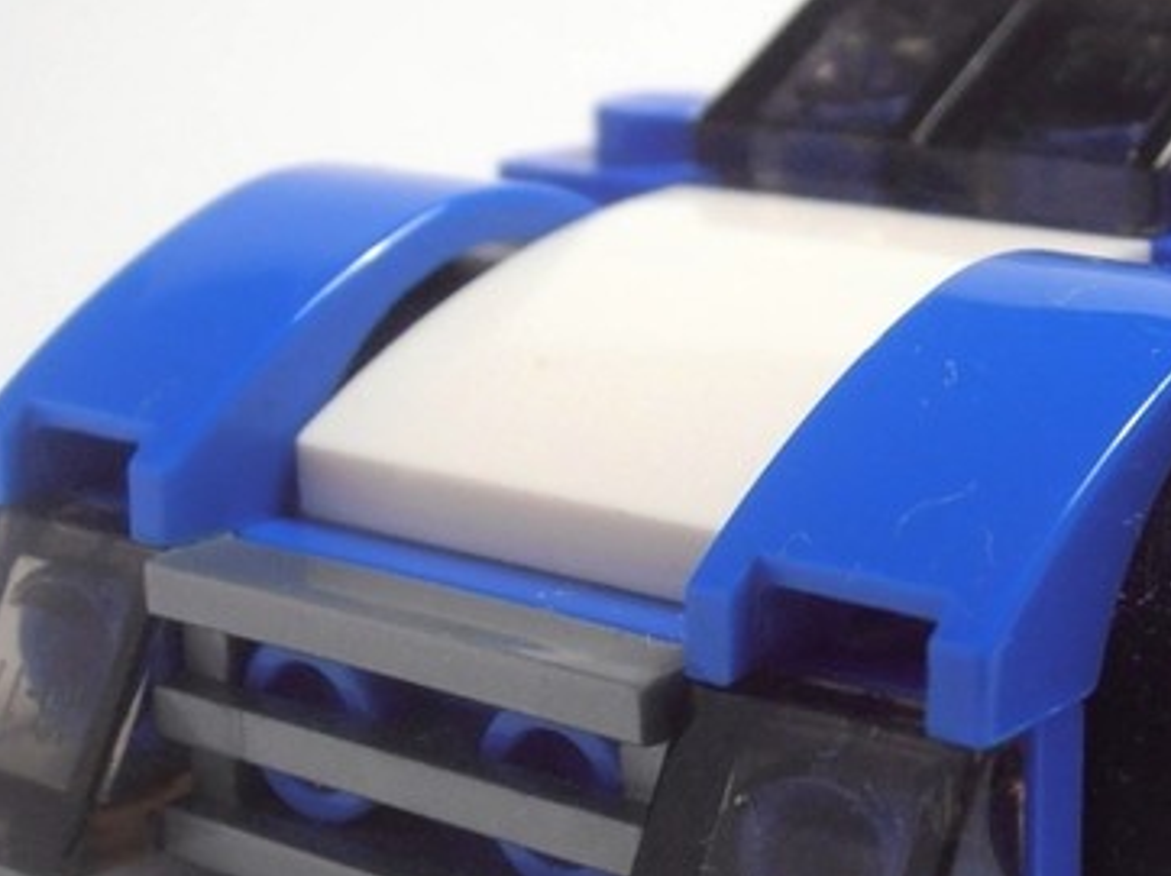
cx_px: 948
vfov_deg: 16.0
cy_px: 457
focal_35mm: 92
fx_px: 3110
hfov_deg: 21.1
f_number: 3.9
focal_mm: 6.61
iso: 80
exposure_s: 1/50
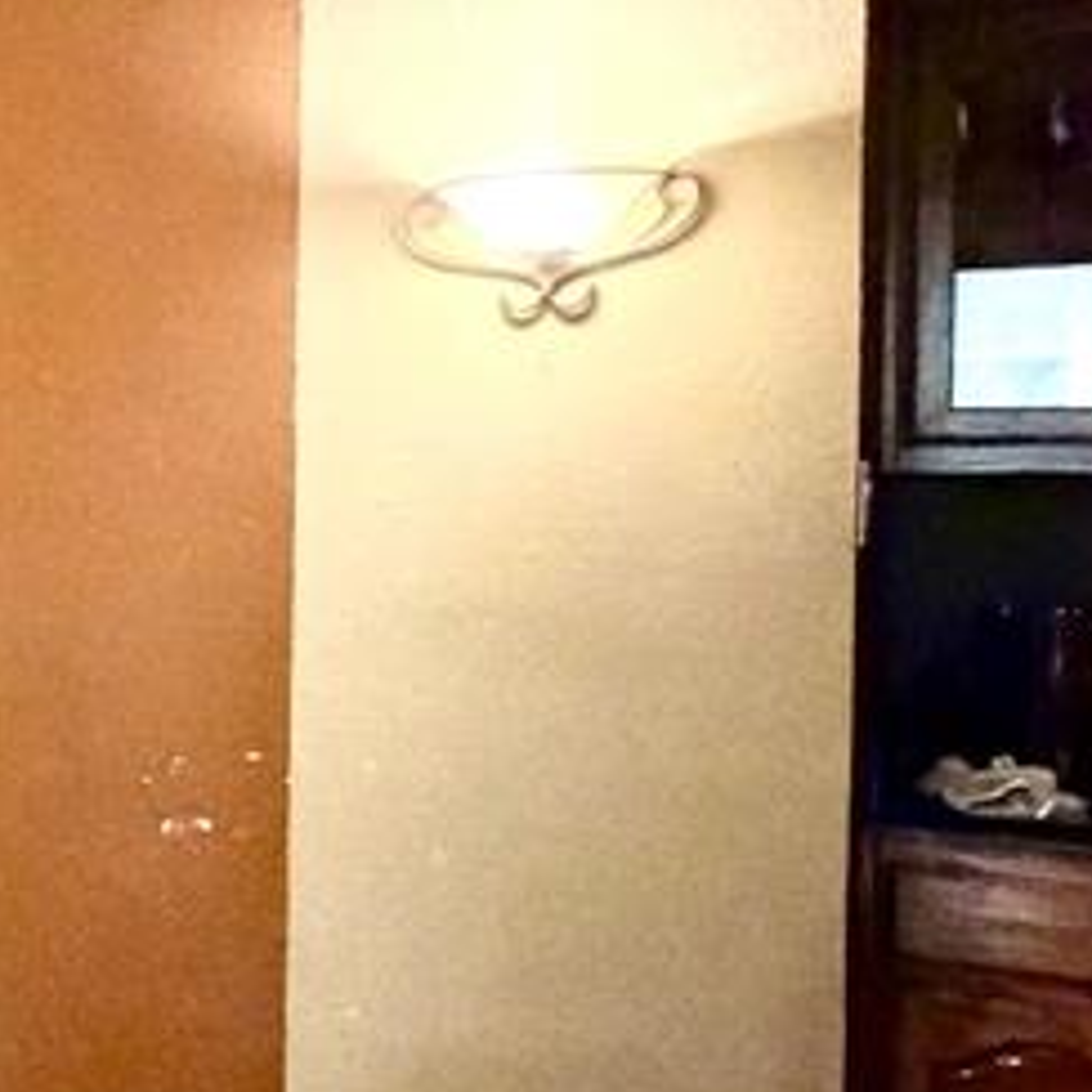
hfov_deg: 23.0
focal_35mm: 52
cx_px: -734
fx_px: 1856
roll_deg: +0.9
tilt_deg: -2.0
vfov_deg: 32.8
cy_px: 497
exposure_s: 1/30
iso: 1250
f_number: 2.2
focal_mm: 2.22
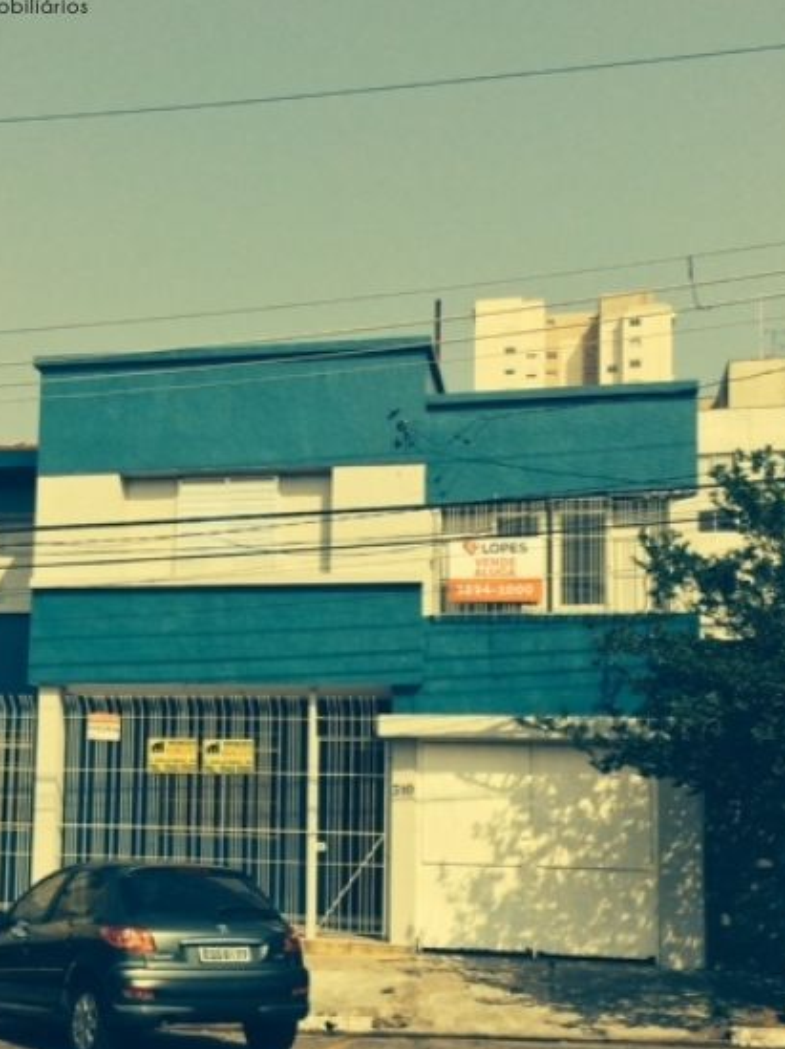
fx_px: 1271
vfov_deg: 44.2
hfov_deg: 34.1
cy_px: 696
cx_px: 292
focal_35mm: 42
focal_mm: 4.12
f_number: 2.2
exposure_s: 1/2564
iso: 32
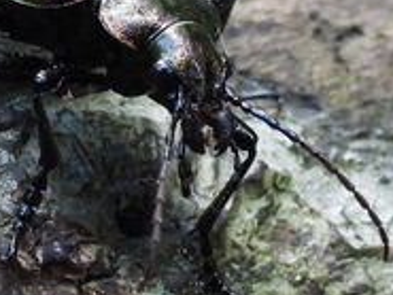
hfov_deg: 5.4
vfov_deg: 4.0
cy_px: 144
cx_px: 114
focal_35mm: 368
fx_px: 4181
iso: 400
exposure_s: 1/60
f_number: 3.5
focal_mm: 14.3
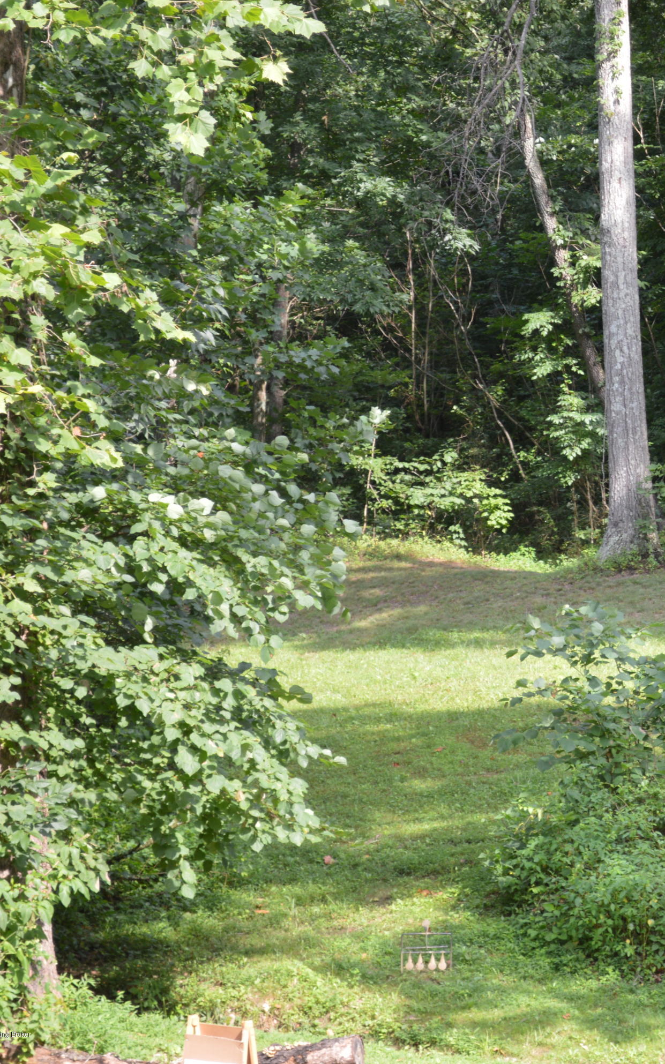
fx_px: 3480
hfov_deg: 10.7
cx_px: 769
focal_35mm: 120
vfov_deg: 17.4
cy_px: 534
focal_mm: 52
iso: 220
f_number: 5.6
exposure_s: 1/125
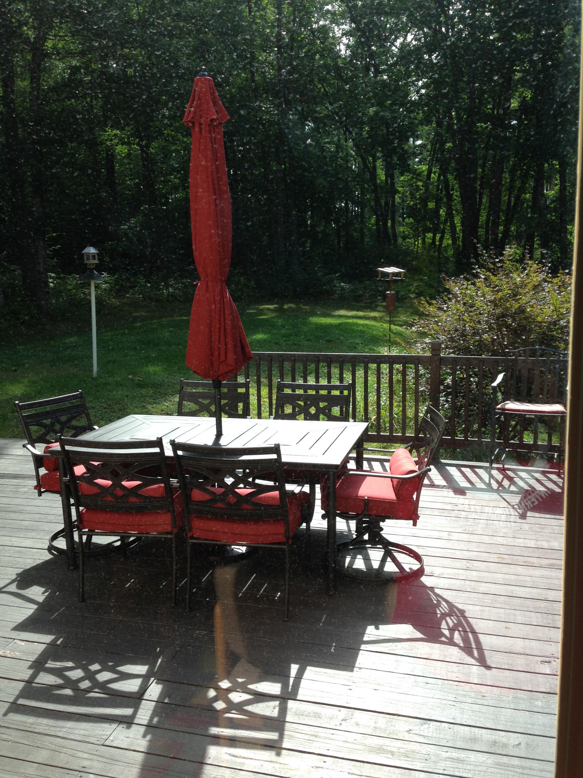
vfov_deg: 55.4
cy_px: 389
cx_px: 292
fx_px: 741
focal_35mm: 33
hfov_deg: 42.9
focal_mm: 4.12
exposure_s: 1/379
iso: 50
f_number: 2.4
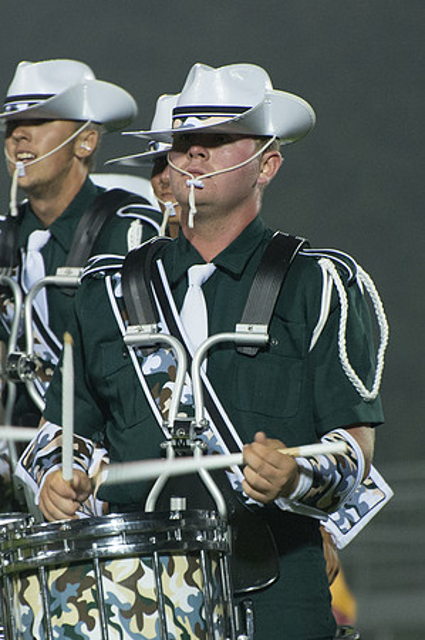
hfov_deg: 2.2
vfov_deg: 3.4
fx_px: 10866
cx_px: 207
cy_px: 359
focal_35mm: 612
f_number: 5.3
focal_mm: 240
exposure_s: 1/160
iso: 4000
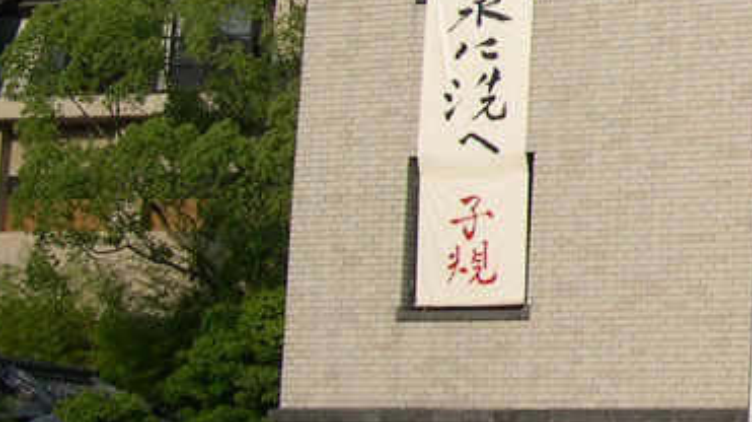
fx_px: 2849
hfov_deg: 13.9
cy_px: -126
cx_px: 1202
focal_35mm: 143
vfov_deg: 8.3
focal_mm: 8
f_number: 7.6
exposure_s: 1/216
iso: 100
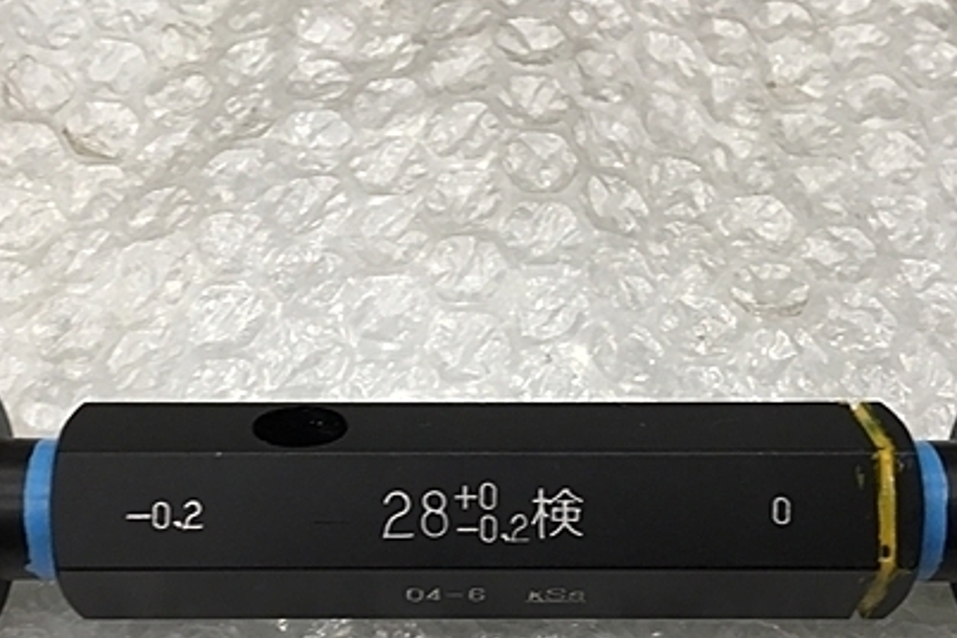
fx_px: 1276
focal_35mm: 48
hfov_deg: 41.1
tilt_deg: -57.3
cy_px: 493
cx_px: 436
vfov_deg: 27.6
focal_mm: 4.15
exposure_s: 1/30
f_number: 2.2
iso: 50
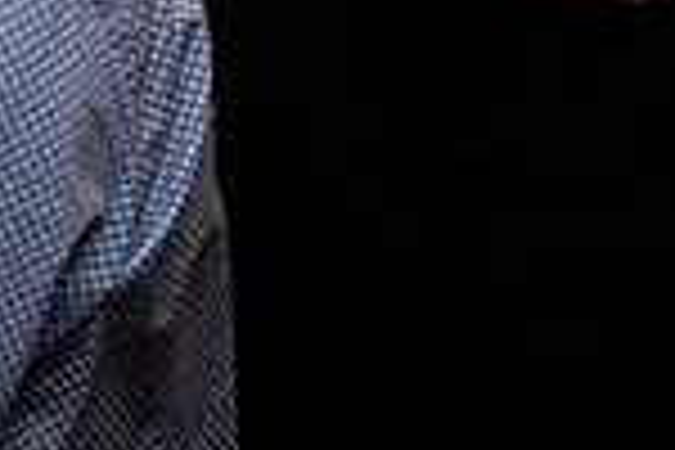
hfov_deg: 10.0
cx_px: -580
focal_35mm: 193
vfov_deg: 7.1
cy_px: -106
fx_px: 3618
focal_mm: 50
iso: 800
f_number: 3.5
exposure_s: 1/160
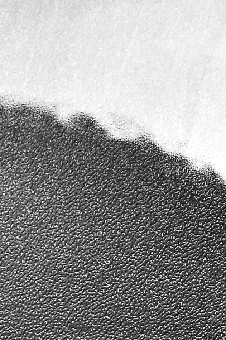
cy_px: 437
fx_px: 1342
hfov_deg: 9.6
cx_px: 112
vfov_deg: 13.9
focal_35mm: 142
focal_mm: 21
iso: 200
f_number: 5
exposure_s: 1/200
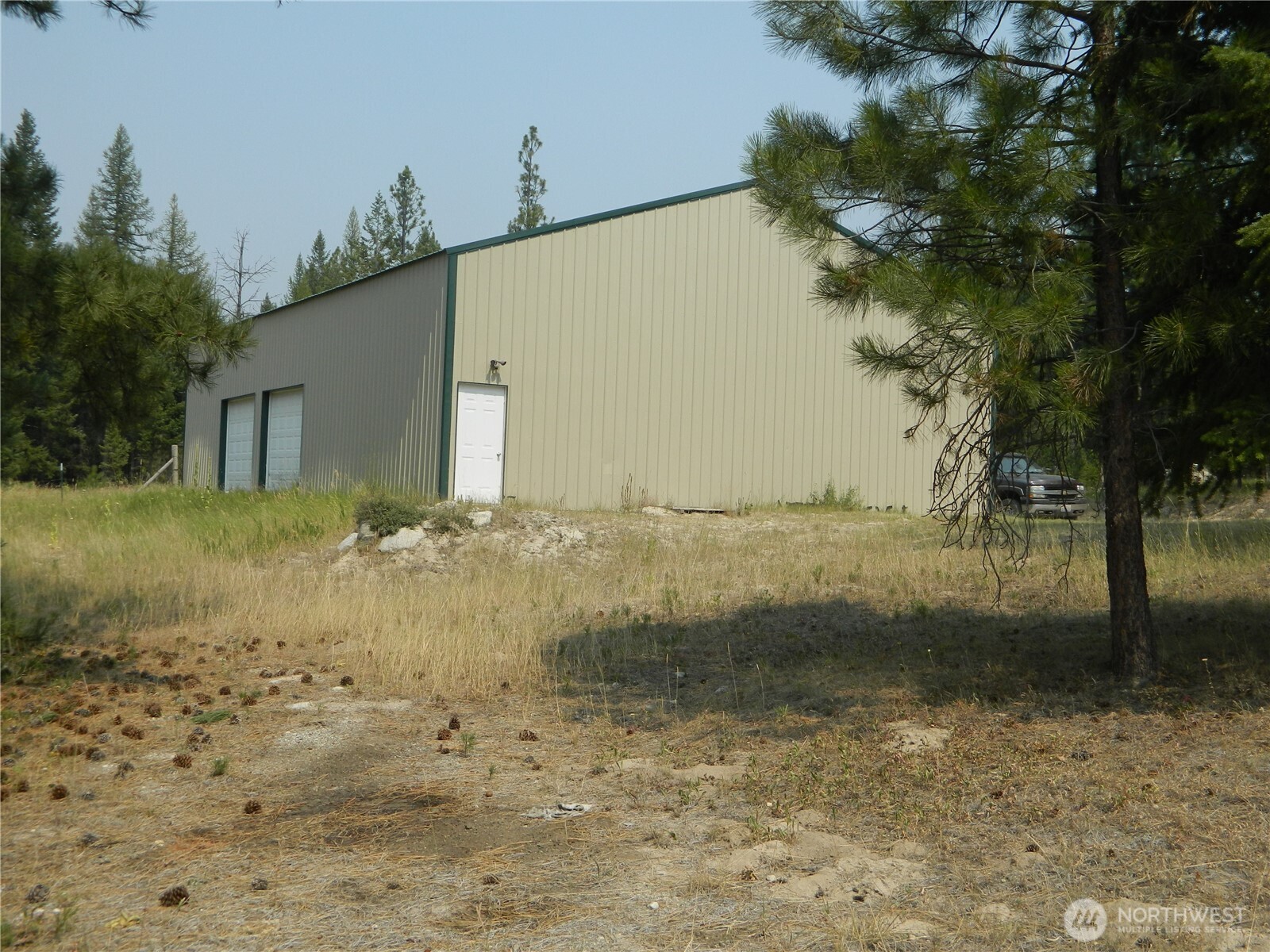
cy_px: 476
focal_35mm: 41
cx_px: 635
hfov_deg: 45.8
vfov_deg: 35.1
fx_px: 1504
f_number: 3.5
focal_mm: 7.3
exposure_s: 1/1000
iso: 80
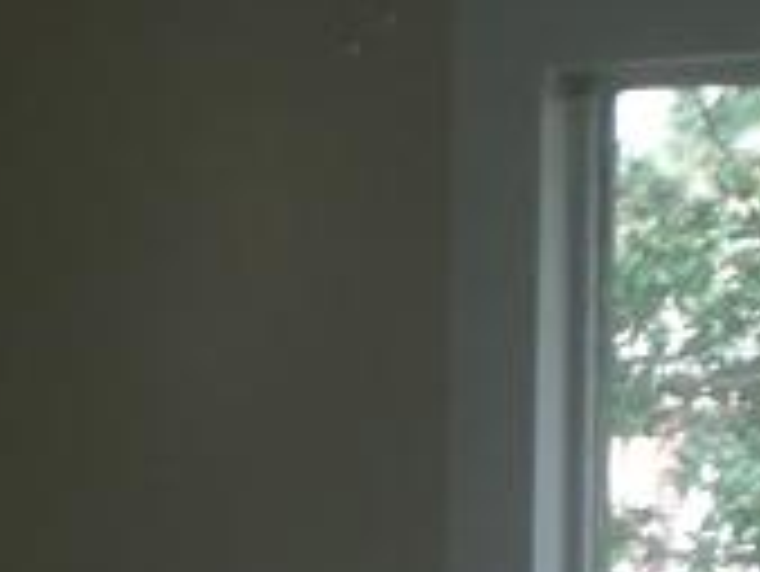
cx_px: 432
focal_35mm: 158
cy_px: 743
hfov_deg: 12.5
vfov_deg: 9.2
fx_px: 3471
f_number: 3.1
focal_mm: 6.3
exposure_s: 1/125
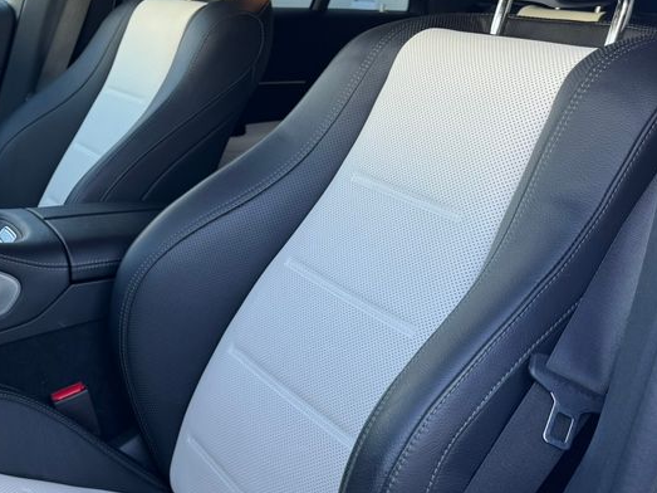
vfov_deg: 30.9
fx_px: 892
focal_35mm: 47
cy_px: 233
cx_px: 88
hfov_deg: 38.2
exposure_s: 1/141
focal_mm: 6.76
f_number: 1.78
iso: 64
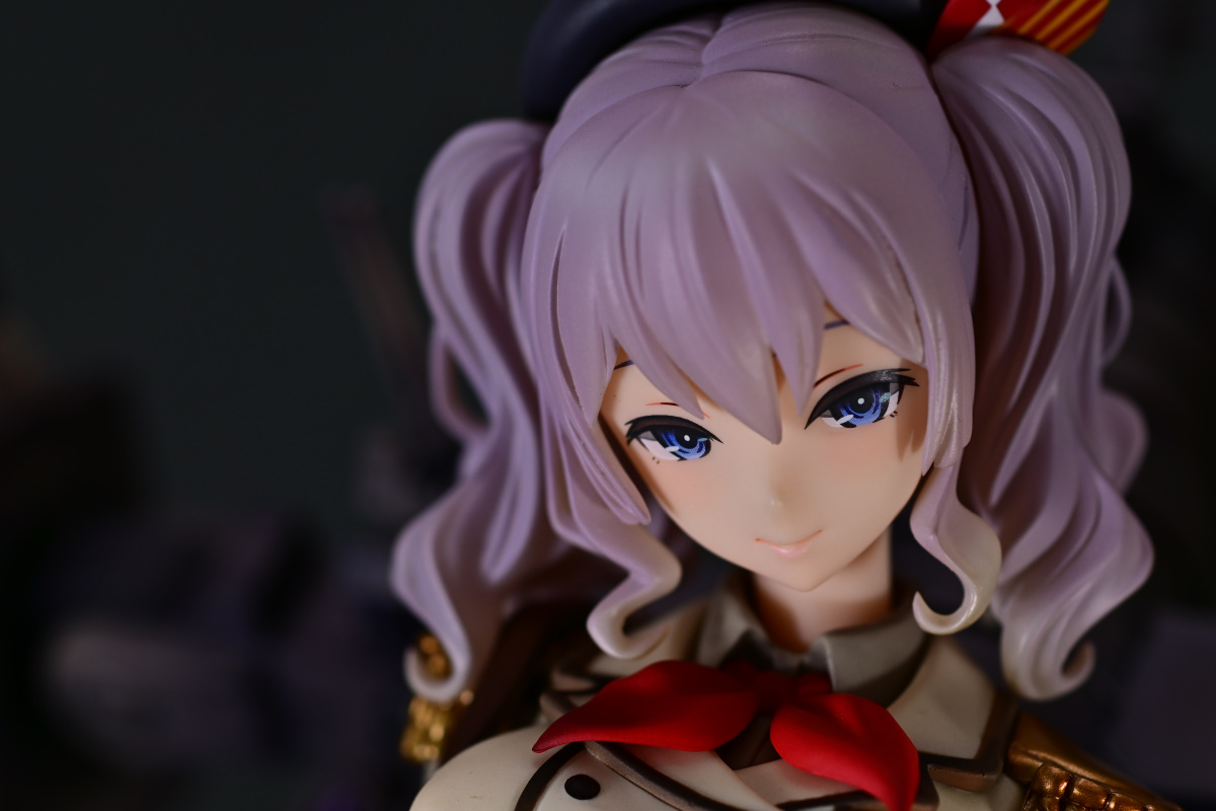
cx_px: 608
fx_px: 3040
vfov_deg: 15.2
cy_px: 406
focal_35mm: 90
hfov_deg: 22.6
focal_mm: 60
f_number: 6.3
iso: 100
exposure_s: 1/2.5
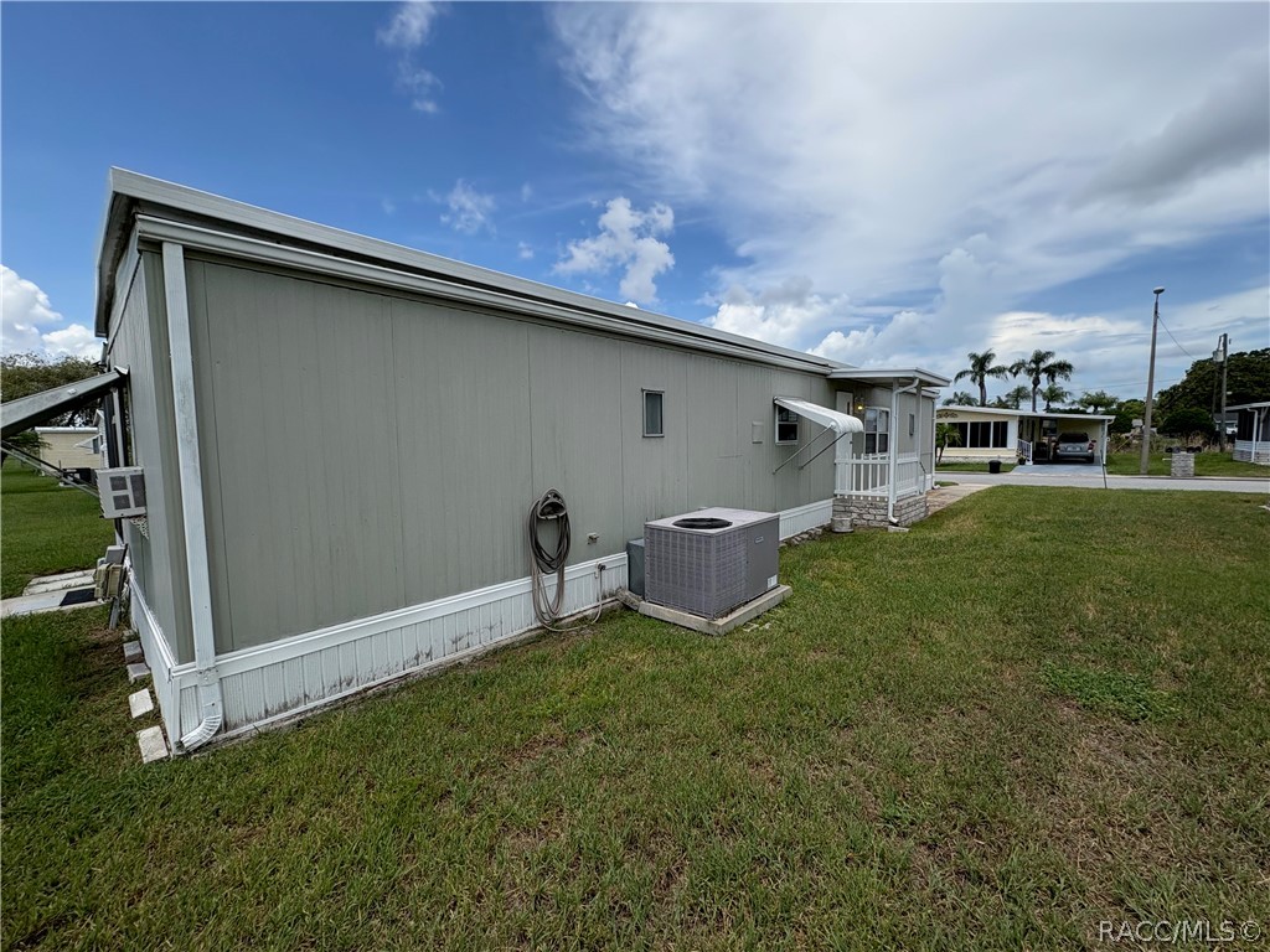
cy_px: 476
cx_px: 635
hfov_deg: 102.1
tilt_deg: -3.6
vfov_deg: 85.7
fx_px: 514
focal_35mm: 14
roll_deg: +1.2
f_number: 2.2
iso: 50
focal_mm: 2.22
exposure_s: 1/3247
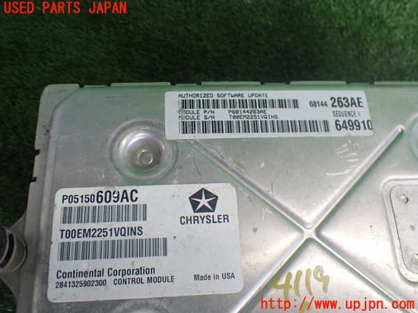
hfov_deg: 60.0
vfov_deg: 46.8
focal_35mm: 30
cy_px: 156
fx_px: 362
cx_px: 209
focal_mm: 5.4
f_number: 2.3
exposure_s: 1/125
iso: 320
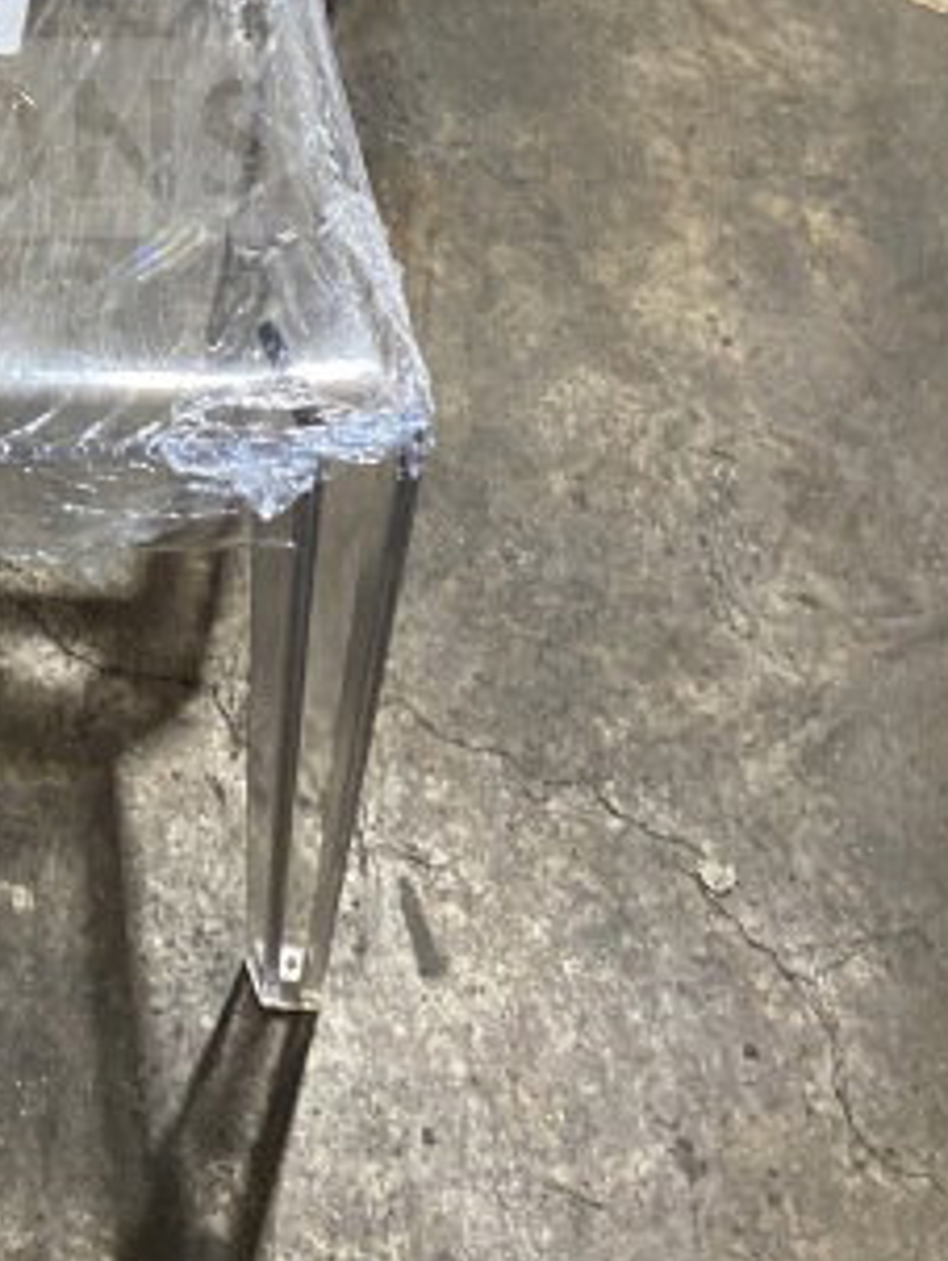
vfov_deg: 25.9
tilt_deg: -43.4
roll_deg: -0.2
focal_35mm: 70
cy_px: -94
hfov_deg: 19.9
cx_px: -159
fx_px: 2552
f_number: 1.8
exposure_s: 1/40
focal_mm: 4.25
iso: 320
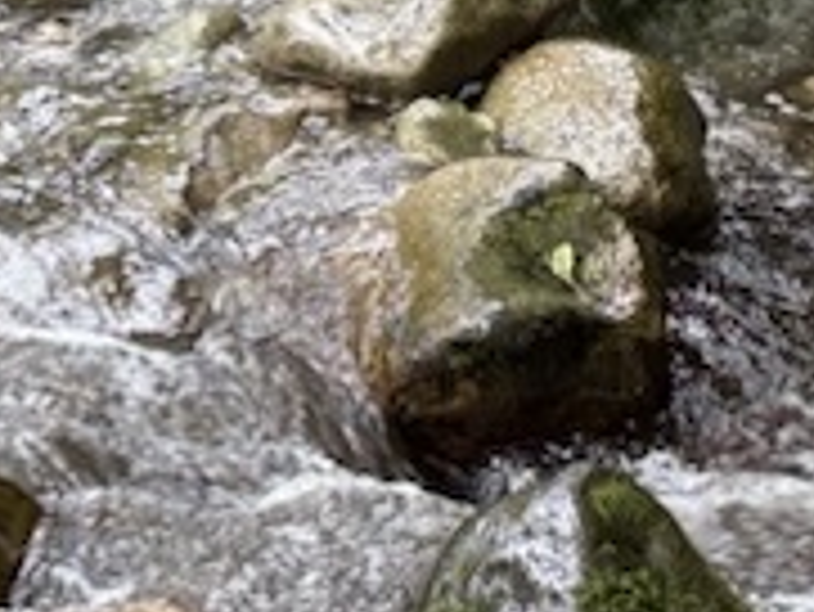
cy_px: -526
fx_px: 3435
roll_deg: +4.0
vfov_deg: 9.6
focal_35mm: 146
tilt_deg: -11.1
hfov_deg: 13.1
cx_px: -238
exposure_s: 1/74
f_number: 1.78
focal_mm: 6.76
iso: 200
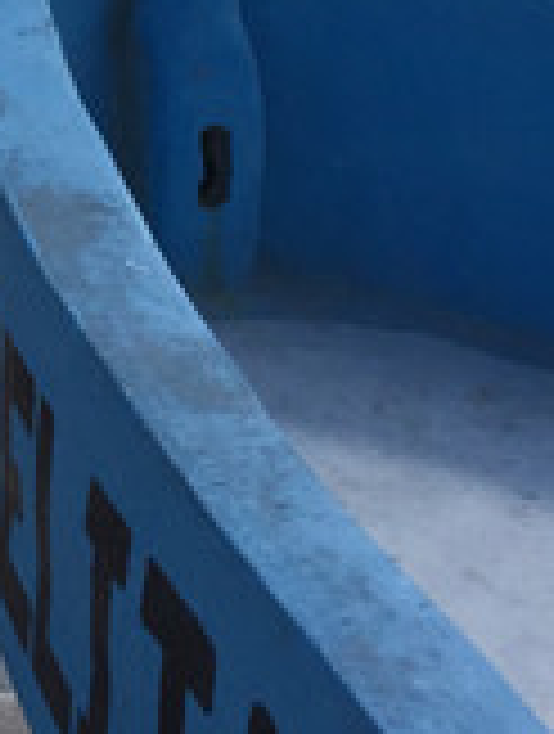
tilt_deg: +0.4
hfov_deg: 9.9
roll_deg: -0.8
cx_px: -468
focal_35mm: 142
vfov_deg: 13.3
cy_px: -266
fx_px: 3018
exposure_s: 1/3968
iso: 32
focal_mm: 4.15
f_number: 2.2
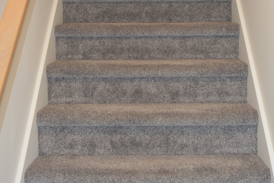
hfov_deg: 30.9
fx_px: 495
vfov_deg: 20.1
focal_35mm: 65
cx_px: 151
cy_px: -10
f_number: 3.5
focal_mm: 20
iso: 400
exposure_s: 1/60
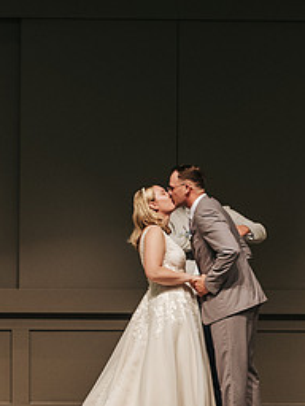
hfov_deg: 6.9
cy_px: 314
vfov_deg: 9.2
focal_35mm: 214
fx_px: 2514
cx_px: 249
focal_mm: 50
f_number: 3.2
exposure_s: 1/200
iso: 1000
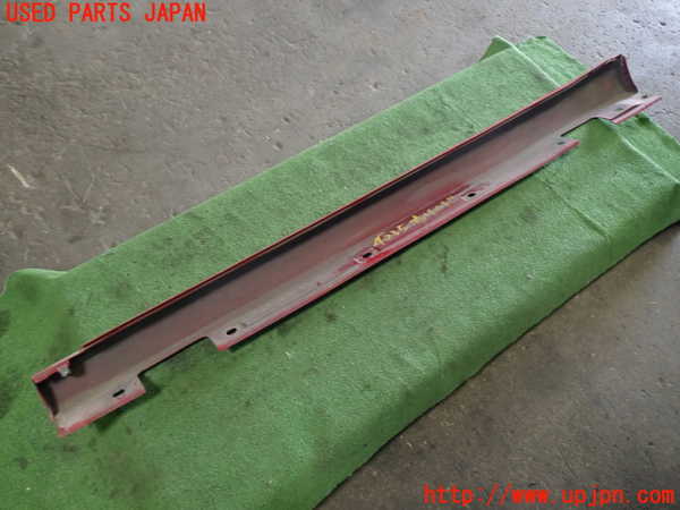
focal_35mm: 30
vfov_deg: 46.8
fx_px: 589
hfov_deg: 60.0
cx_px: 340
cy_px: 255
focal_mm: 5.4
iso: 250
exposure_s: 1/30
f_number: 2.3
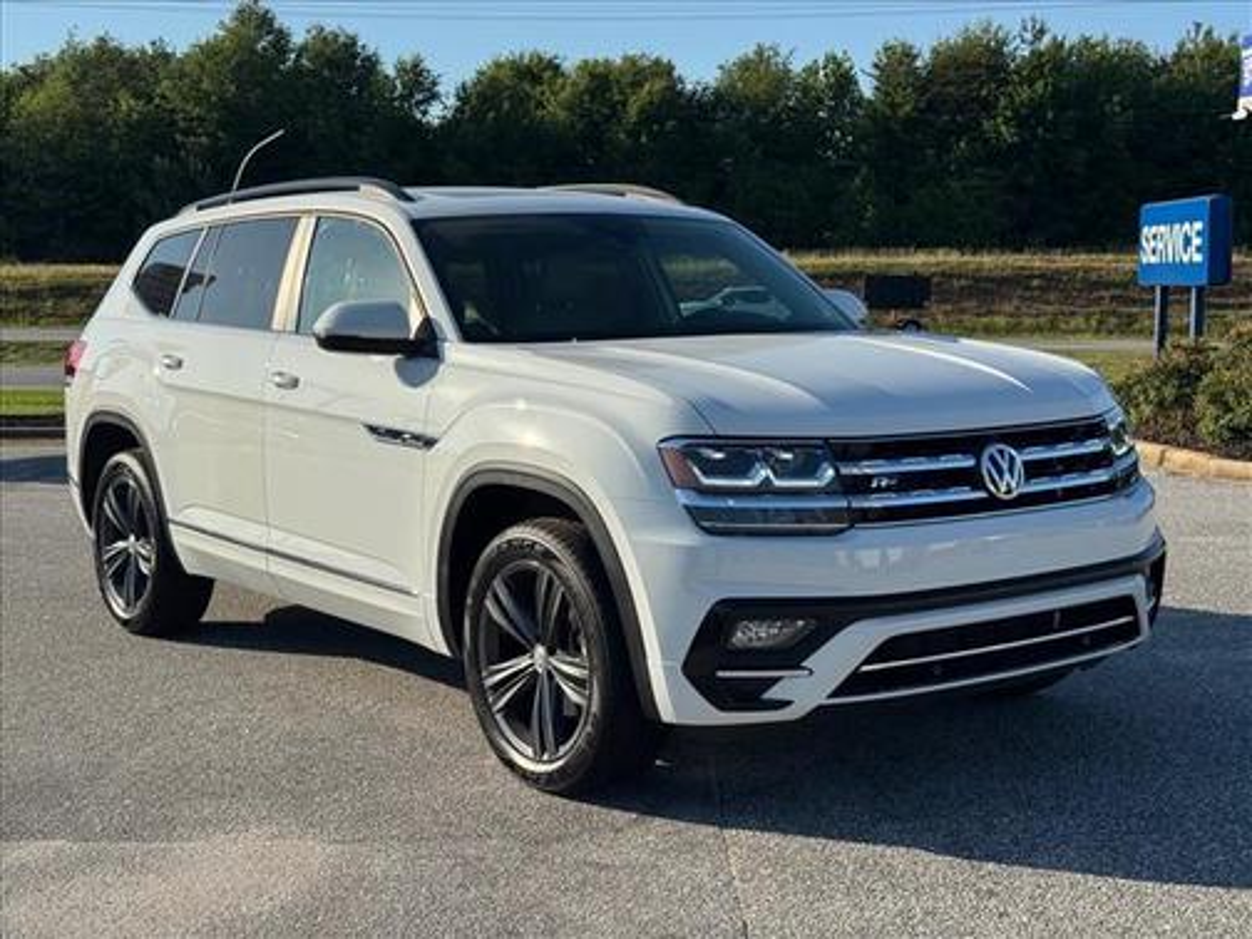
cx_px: 626
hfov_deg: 39.7
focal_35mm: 48
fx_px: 1736
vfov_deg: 30.3
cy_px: 470
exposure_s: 1/5848
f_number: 1.78
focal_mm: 6.76
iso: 80
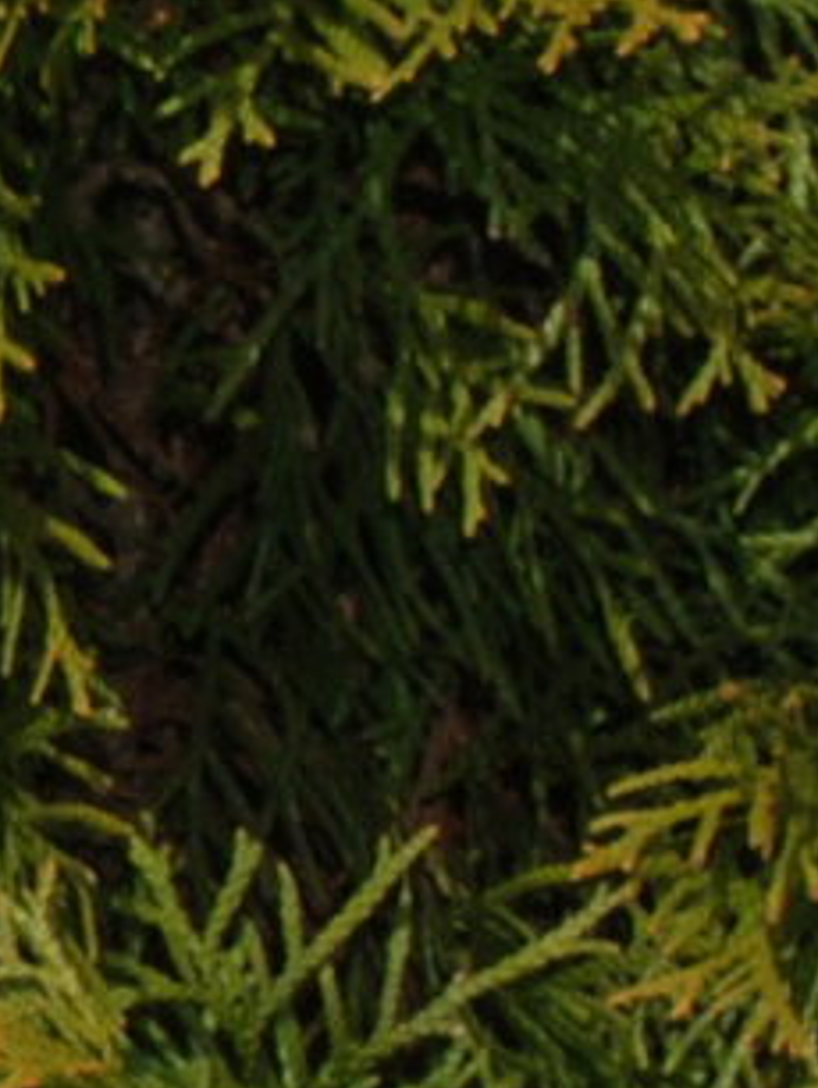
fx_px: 12145
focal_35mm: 386
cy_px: 540
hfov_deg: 3.7
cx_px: -2340
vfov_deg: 5.1
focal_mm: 32
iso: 100
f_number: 11
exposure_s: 1/200
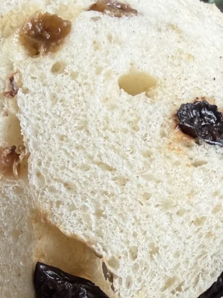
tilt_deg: -73.8
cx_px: 135
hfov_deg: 20.7
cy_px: 268
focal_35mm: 71
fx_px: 610
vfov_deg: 26.5
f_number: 2.2
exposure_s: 1/121
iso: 100
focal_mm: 2.22
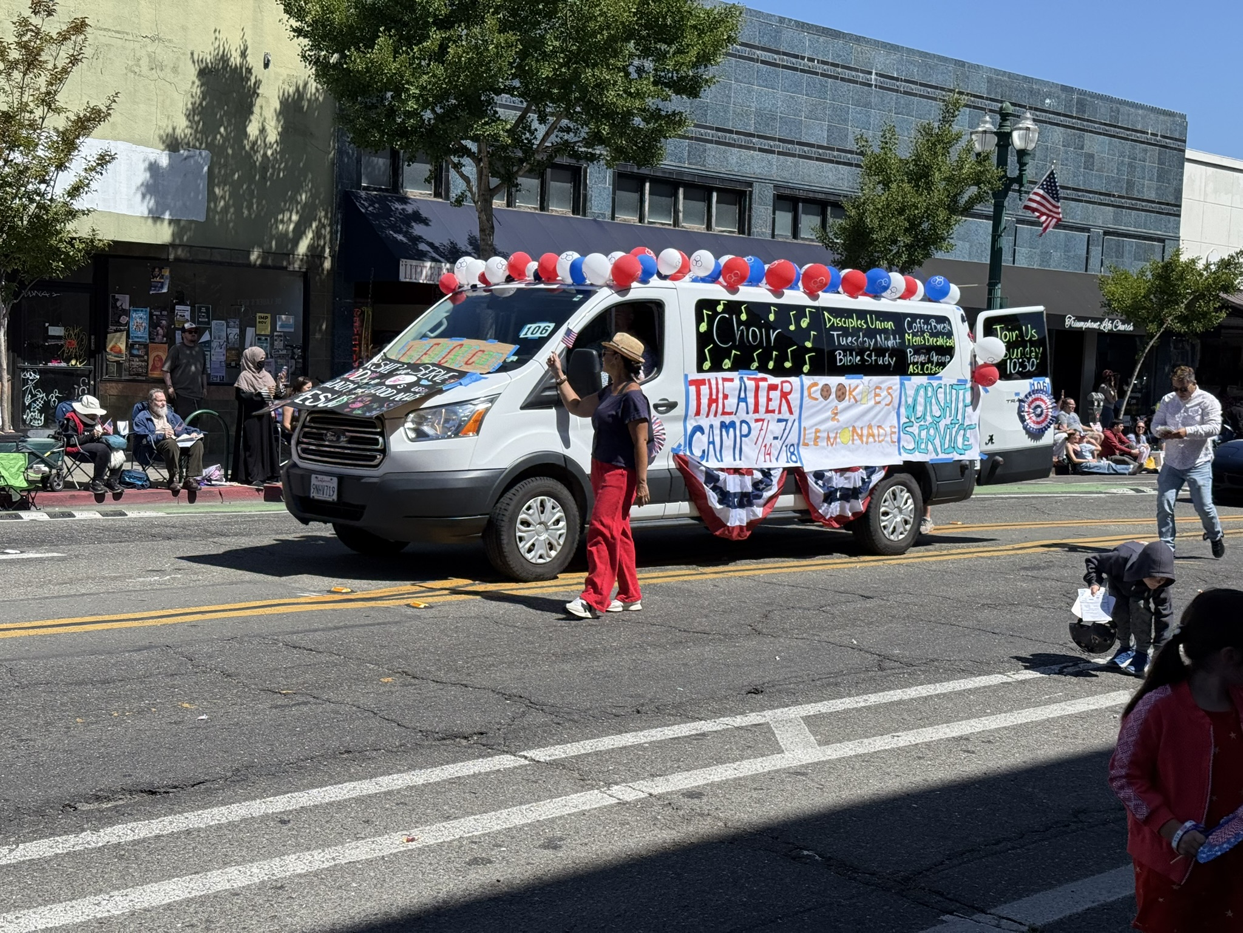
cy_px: 466
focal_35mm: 48
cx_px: 622
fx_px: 1724
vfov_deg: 30.3
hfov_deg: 39.7
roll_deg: -2.5
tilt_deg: -4.3
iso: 64
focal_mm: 6.76
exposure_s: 1/4587
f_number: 1.78
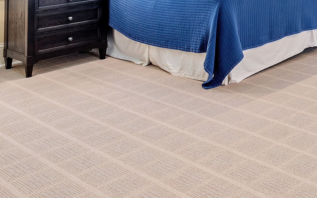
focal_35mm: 53
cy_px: -84
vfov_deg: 21.2
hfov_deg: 32.1
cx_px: 376
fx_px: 458
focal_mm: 10
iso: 100
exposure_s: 1/2.5
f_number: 8
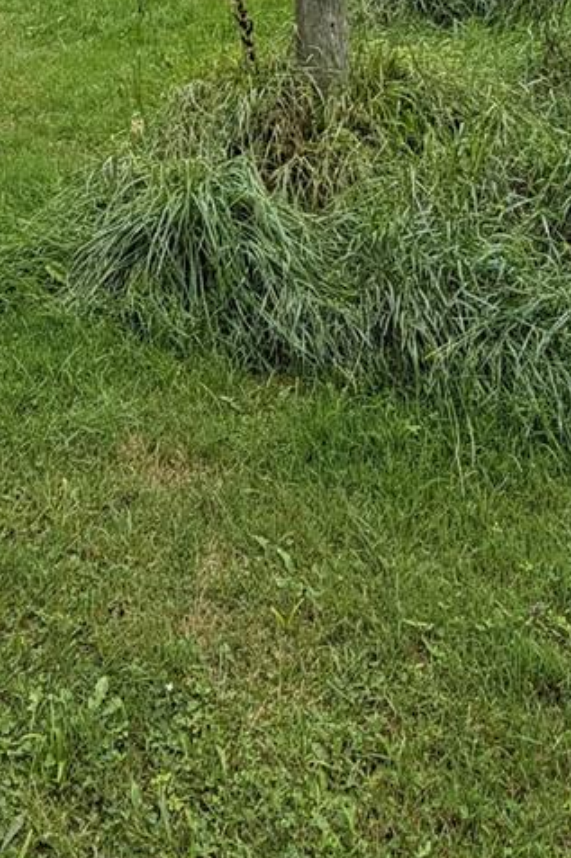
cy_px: -191
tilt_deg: -1.6
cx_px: 189
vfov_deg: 33.5
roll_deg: +0.8
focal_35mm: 47
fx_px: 1119
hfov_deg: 28.4
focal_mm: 2.22
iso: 40
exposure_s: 1/770
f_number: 2.2
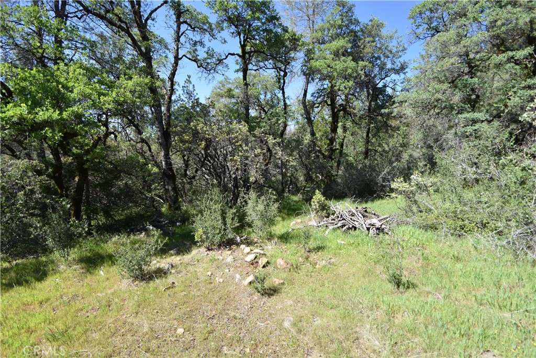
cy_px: 179
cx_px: 268
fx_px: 223
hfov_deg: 100.4
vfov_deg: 77.3
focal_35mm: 15
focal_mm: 10
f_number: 8
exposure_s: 1/500
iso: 450
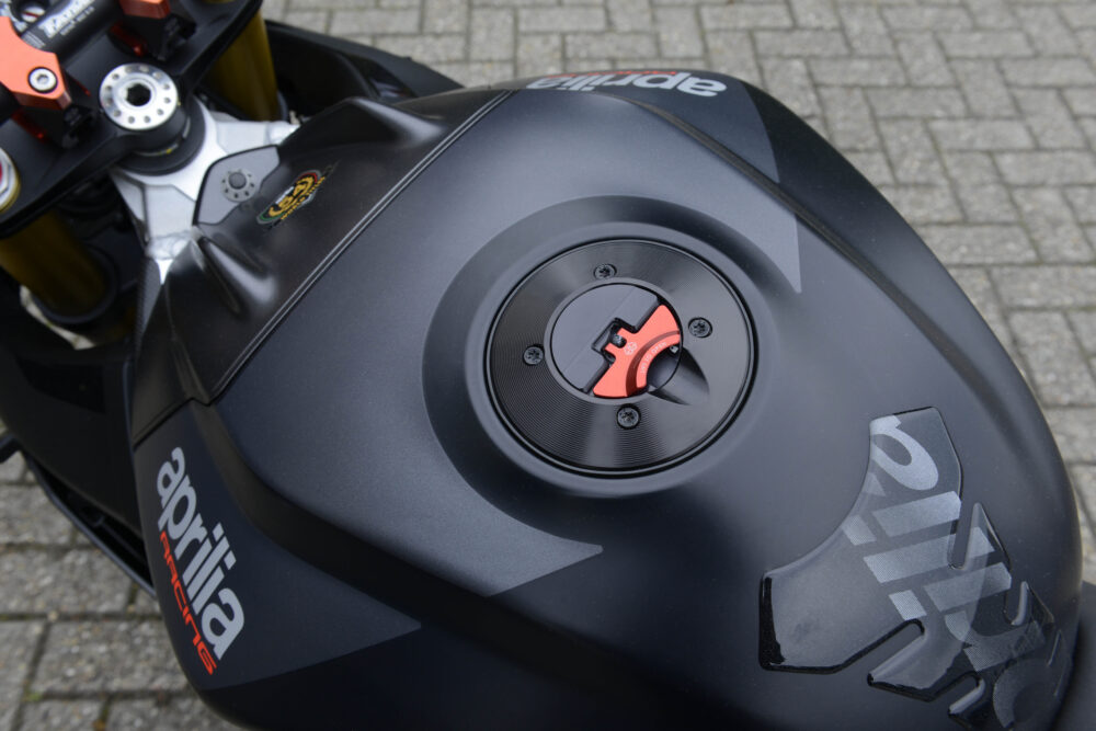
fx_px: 974
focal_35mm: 32
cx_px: 548
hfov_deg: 58.7
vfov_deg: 41.1
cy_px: 366
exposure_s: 1/160
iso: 400
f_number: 8
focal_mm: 32
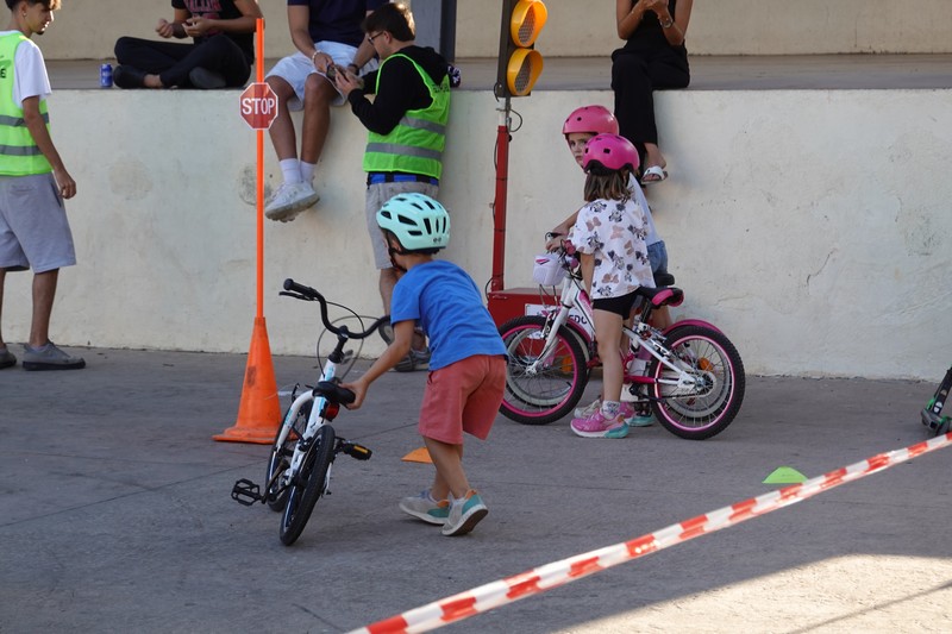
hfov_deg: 16.8
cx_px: 476
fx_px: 3225
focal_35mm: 122
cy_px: 317
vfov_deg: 11.2
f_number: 5
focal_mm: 44.38
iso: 100
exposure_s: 1/100
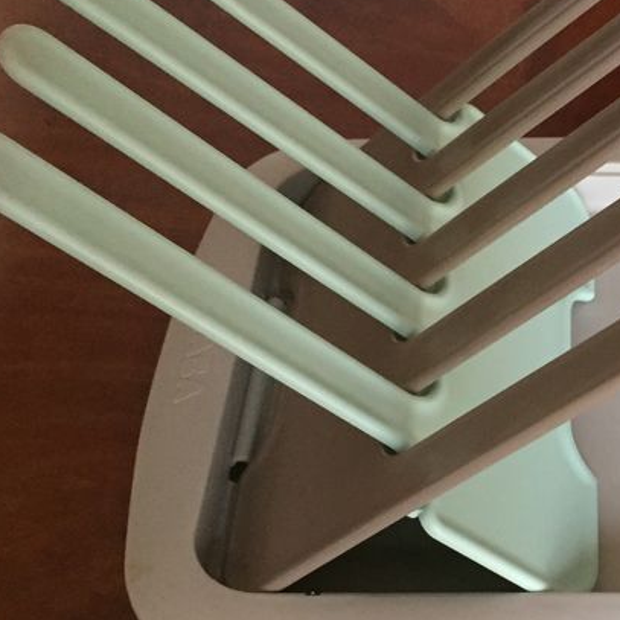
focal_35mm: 63
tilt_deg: -48.2
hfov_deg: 26.1
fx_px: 1277
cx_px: 597
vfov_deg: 27.3
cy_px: 329
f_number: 2.2
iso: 320
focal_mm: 4.15
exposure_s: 1/25
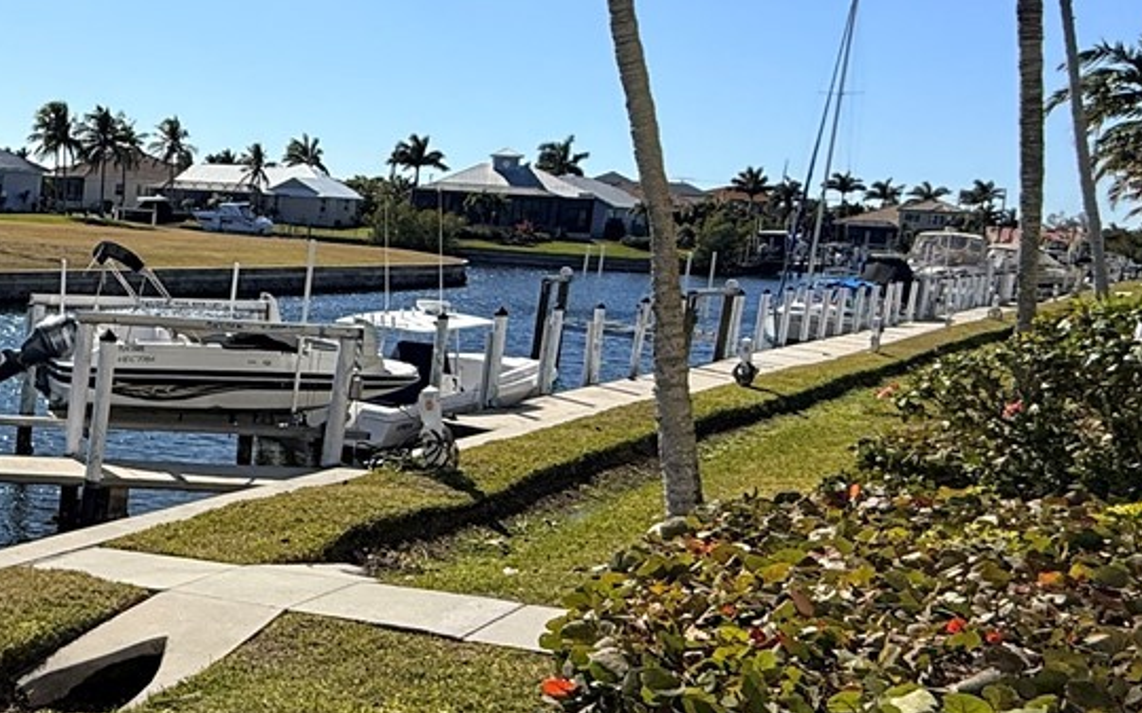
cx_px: -184
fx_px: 1369
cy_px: 366
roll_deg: -2.7
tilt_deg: -6.4
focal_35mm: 44
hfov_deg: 36.4
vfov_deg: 29.2
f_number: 2.2
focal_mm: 2.22
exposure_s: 1/3663
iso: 50
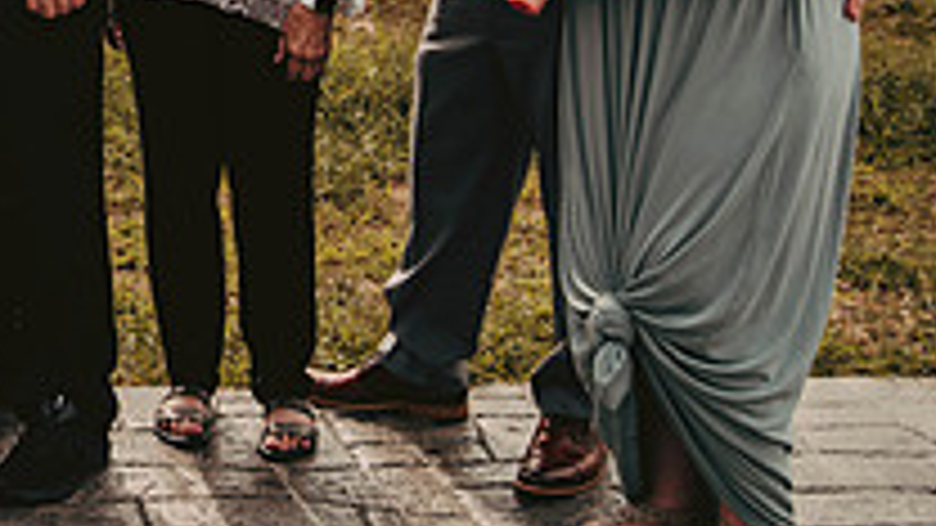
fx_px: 2035
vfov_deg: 14.1
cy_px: -164
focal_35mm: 82
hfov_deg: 23.7
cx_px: -171
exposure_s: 1/2000
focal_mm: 28
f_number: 2.8
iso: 250
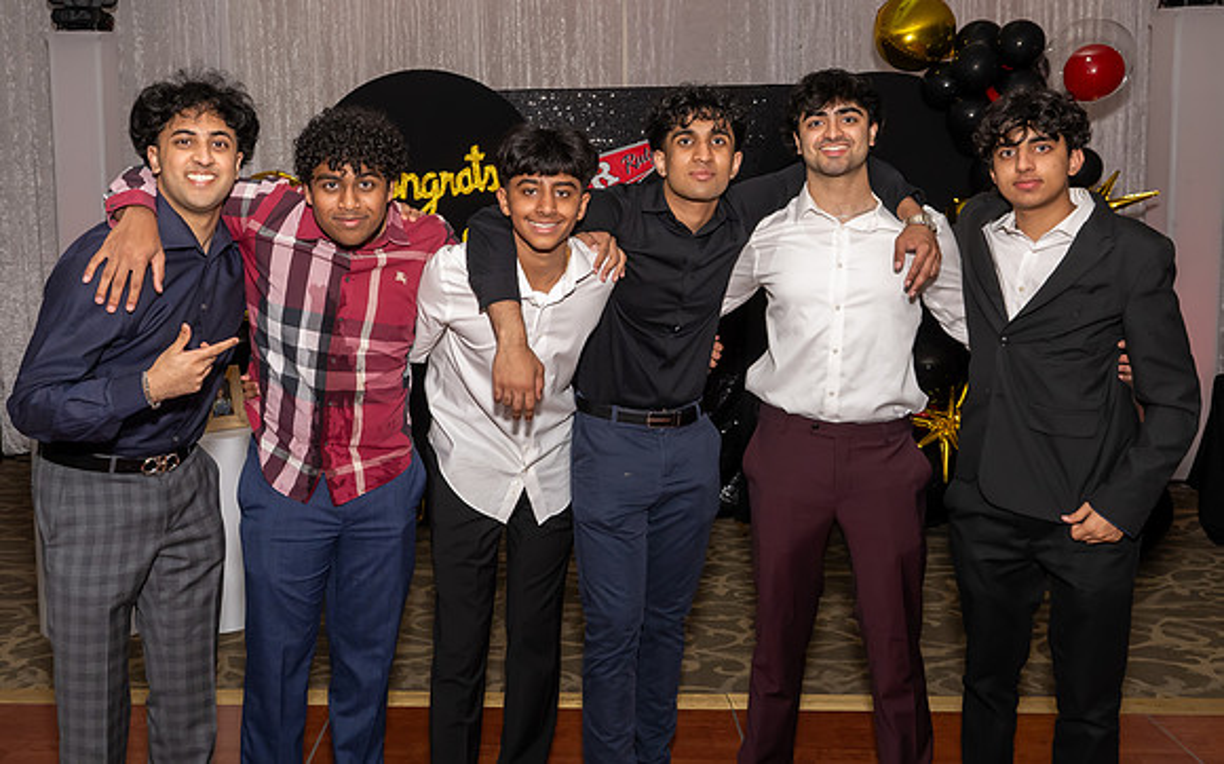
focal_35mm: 34
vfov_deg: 37.3
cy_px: 313
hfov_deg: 56.7
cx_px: 526
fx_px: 1128
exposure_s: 1/250
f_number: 8
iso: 1000
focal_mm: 18
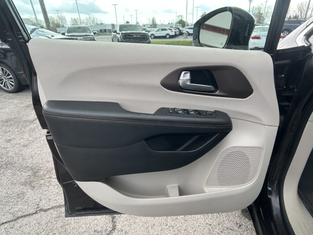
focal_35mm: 26
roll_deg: +2.0
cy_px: 118
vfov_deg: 53.1
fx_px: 235
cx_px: 156
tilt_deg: -25.0
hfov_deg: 67.3
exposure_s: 1/448
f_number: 1.5
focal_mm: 5.7
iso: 50
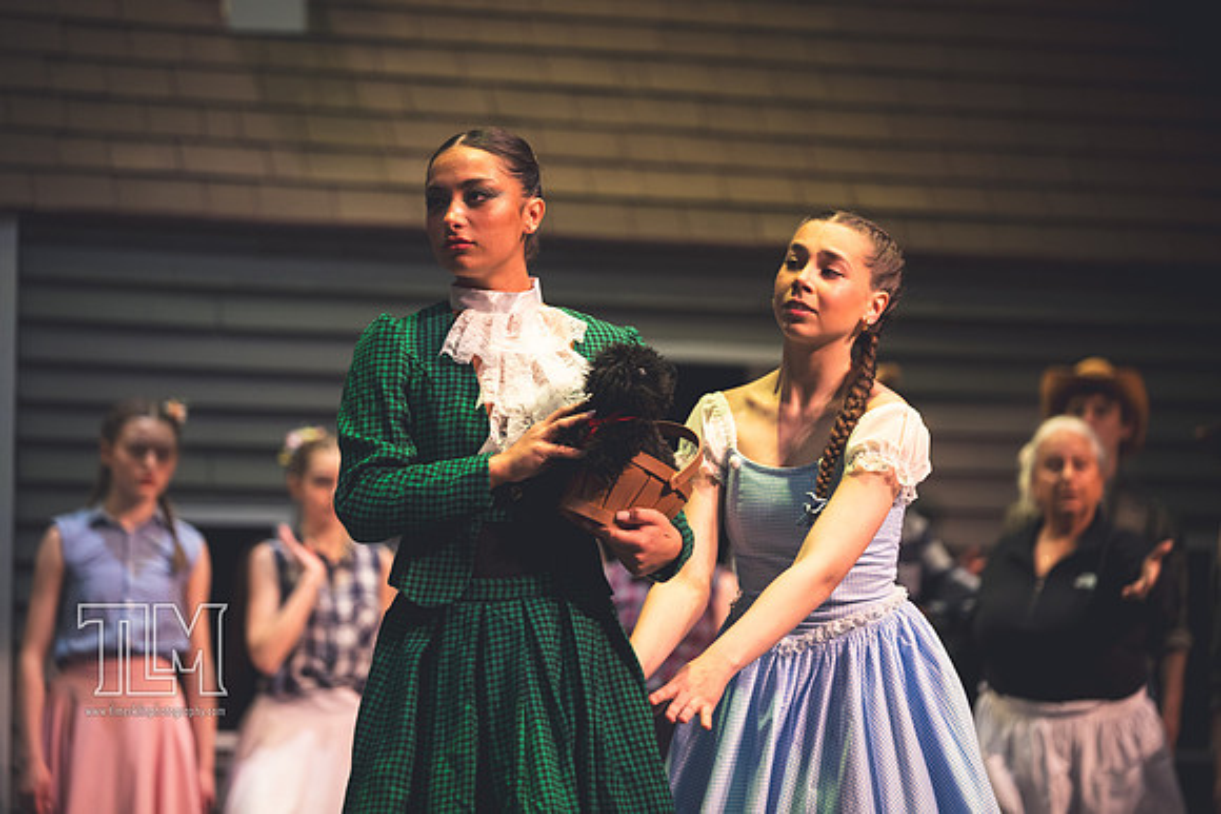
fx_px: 5088
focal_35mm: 150
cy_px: 407
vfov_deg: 9.2
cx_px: 610
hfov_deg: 13.7
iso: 1400
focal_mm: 150
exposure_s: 1/250
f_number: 2.8
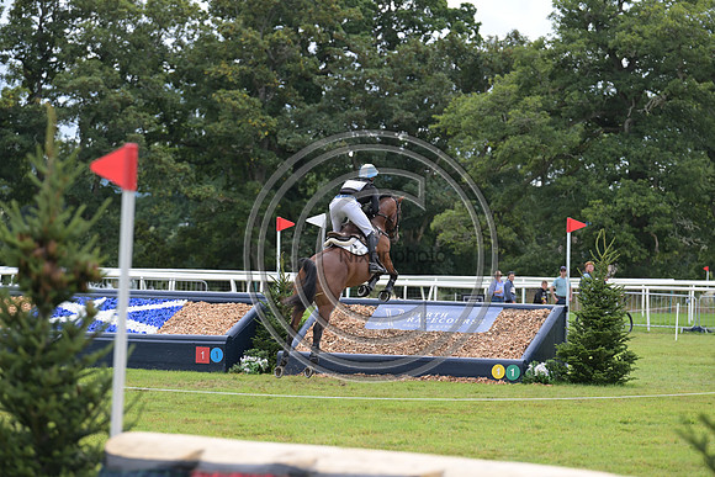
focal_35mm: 200
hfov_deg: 10.3
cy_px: 238
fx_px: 3973
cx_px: 358
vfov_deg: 6.9
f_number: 5.6
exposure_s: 1/1250
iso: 800
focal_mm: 200
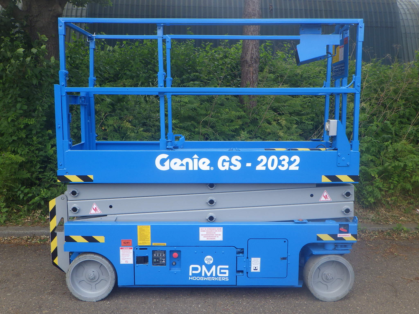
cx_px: 210
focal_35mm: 34
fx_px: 412
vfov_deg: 41.8
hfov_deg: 54.0
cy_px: 157
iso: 125
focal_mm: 6.1
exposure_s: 1/160
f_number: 4.6
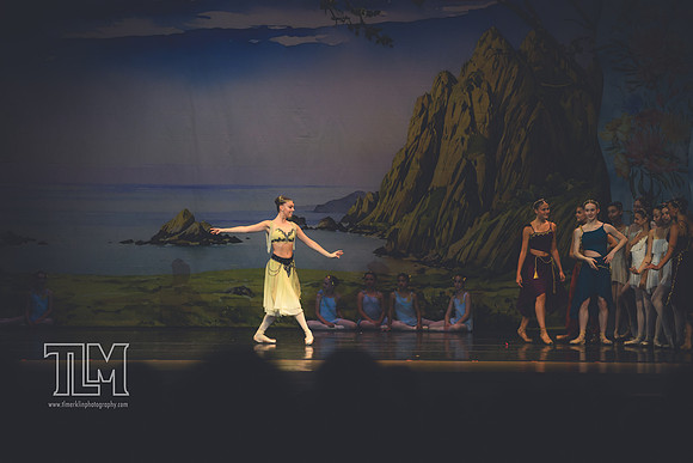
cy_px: 232
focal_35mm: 135
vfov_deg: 10.2
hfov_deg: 15.2
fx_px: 2599
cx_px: 346
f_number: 2.8
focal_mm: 135
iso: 640
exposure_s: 1/500
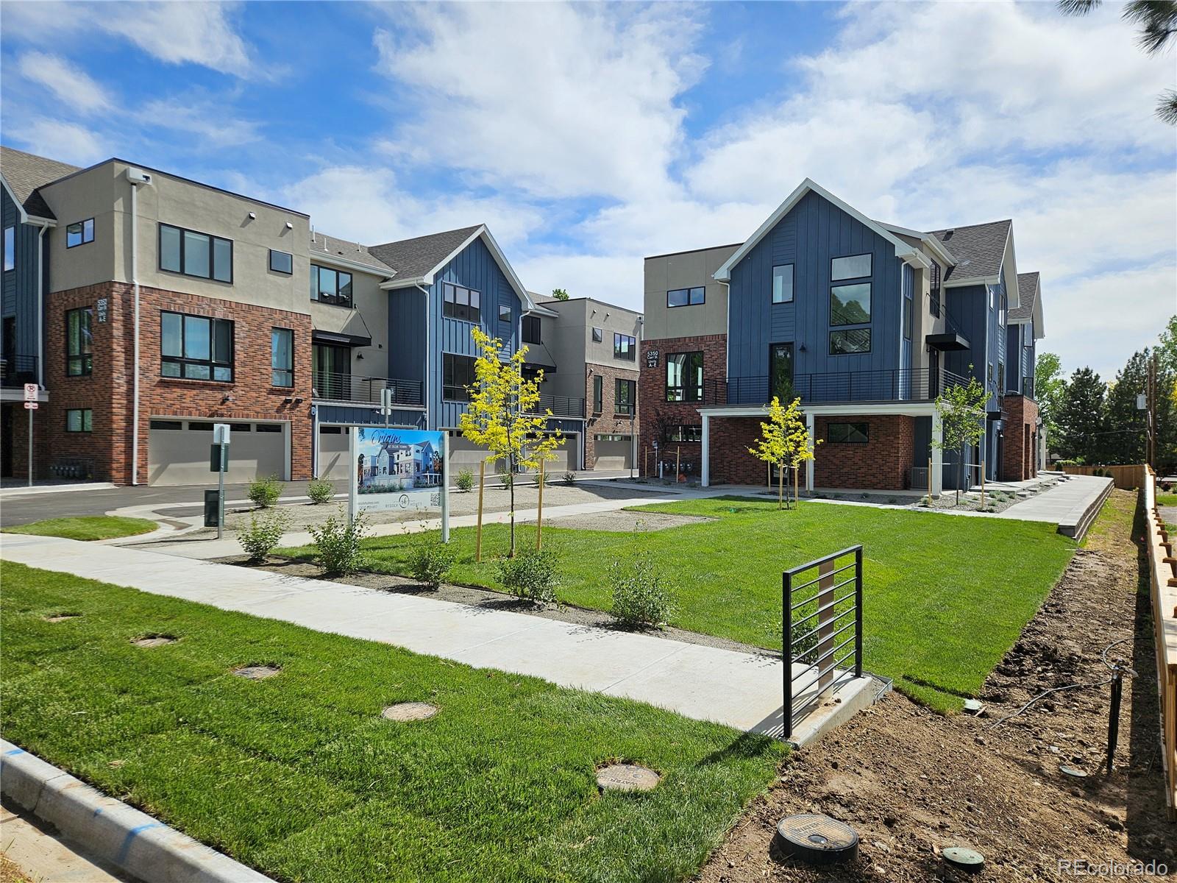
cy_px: 442
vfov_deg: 58.9
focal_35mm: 23
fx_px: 782
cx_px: 588
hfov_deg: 73.9
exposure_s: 1/2679
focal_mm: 5.4
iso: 25
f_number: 1.8
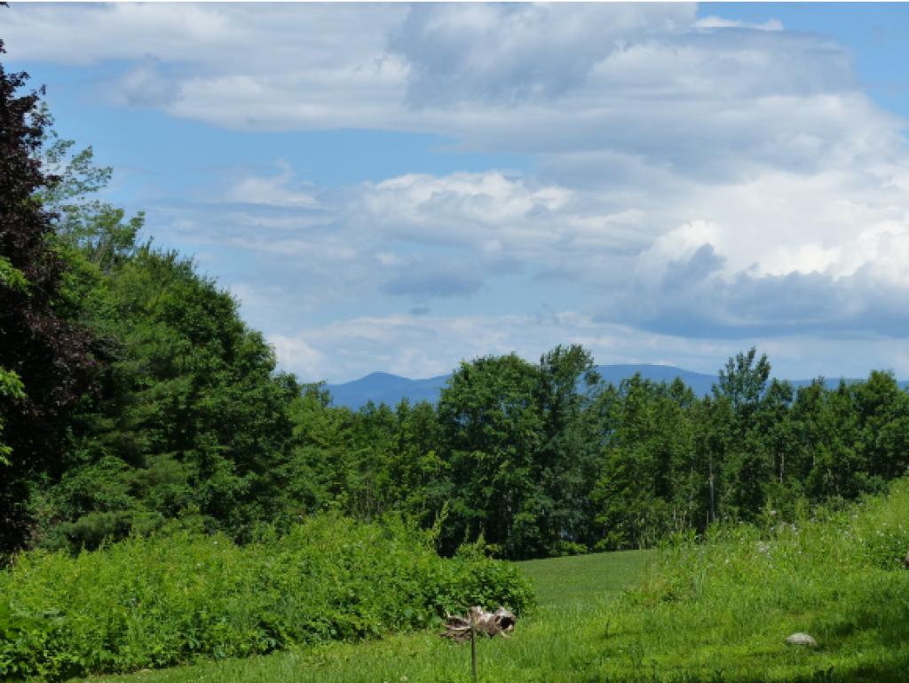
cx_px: 454
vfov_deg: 13.2
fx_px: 2942
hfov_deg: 17.6
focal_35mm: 112
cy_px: 342
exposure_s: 1/1600
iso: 160
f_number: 4
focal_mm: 20.1
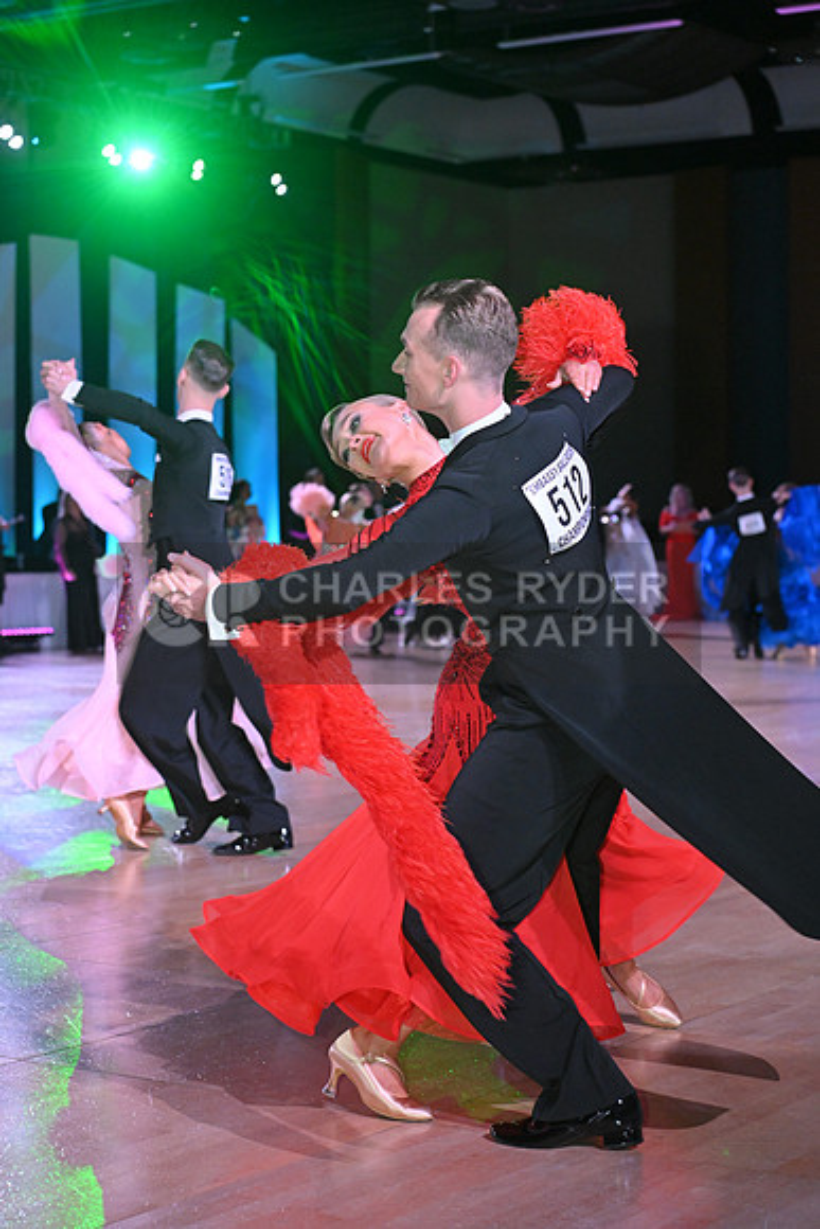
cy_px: 614
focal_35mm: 70
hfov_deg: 19.5
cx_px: 410
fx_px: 2390
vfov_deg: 28.8
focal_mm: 70
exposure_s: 1/400
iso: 3200
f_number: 5
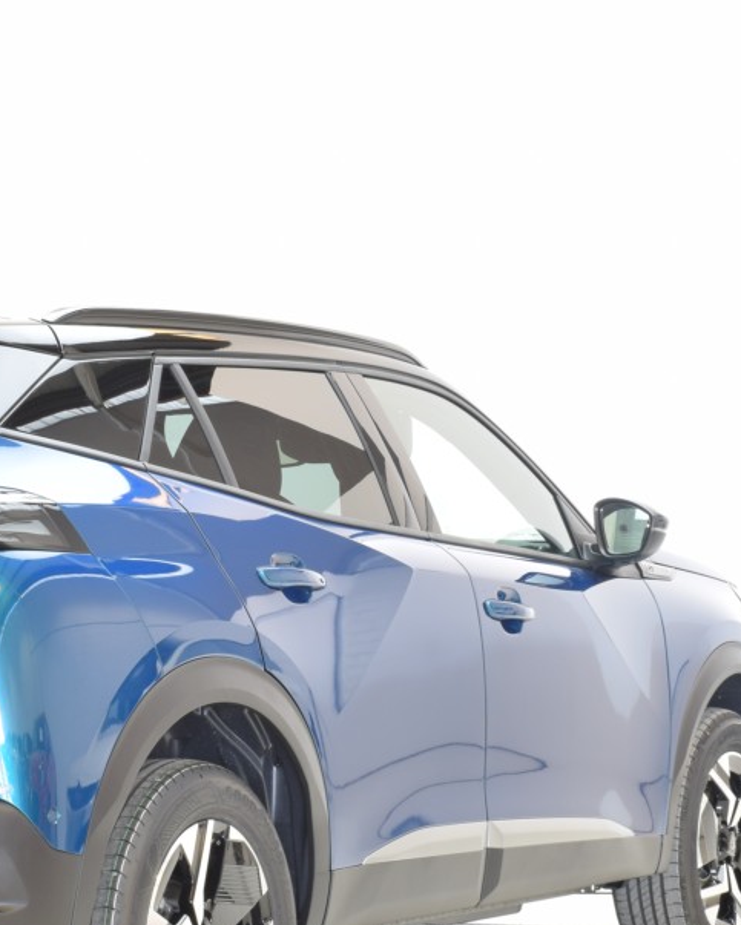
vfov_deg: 17.1
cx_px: 109
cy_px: 635
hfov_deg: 13.7
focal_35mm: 112
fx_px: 3068
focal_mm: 32
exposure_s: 1.3
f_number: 16
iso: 100
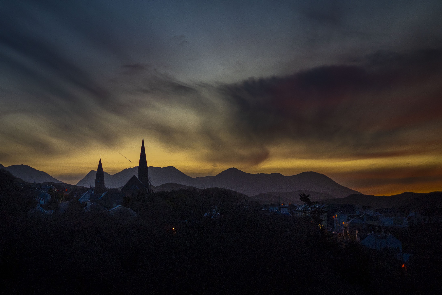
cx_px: 140
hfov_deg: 29.0
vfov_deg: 19.7
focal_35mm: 69
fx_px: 847
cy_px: 130
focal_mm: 50
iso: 640
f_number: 1.8
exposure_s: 1/1000
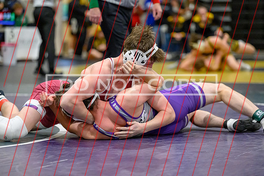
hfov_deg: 14.4
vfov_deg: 9.7
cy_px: 98
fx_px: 1042
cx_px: 127
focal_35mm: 142
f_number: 2.8
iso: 9000
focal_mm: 125
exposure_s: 1/800
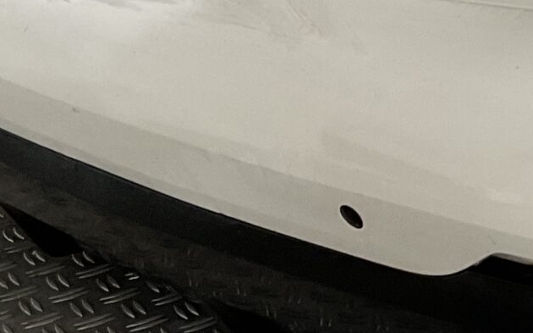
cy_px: 80
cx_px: 732
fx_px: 1815
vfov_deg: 10.4
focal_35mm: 125
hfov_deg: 15.7
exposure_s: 1/100
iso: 64
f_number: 1.8
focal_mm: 3
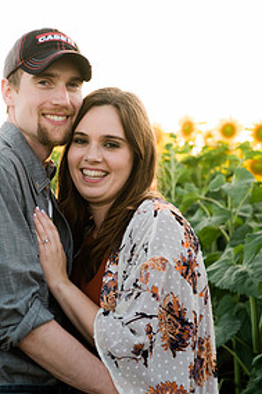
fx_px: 1213
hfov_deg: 12.3
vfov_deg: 18.4
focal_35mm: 111
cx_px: 75
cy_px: 230
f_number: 5.6
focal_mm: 70
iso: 320
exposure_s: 1/320
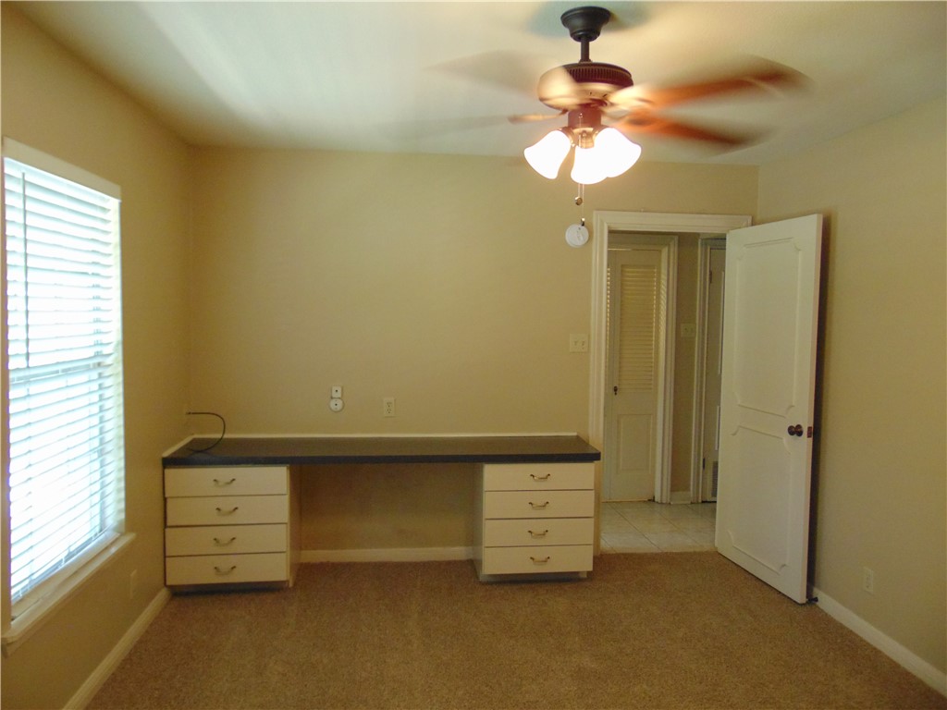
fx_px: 684
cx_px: 474
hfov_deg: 69.4
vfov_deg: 54.9
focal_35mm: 25
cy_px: 355
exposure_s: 1/30
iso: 250
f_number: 3
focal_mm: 4.5
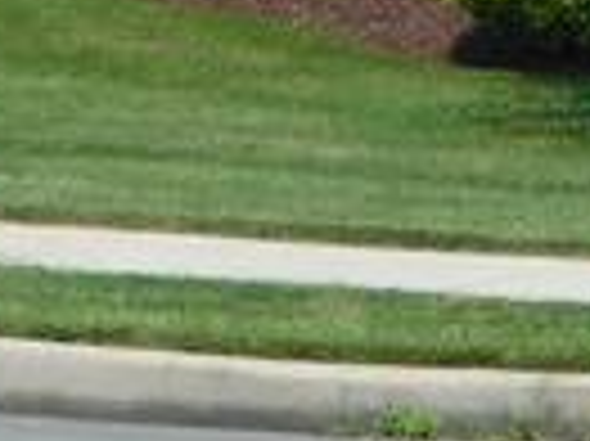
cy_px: -936
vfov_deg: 5.0
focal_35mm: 281
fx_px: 4785
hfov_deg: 7.0
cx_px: 725
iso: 125
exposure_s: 1/400
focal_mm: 6.3
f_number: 7
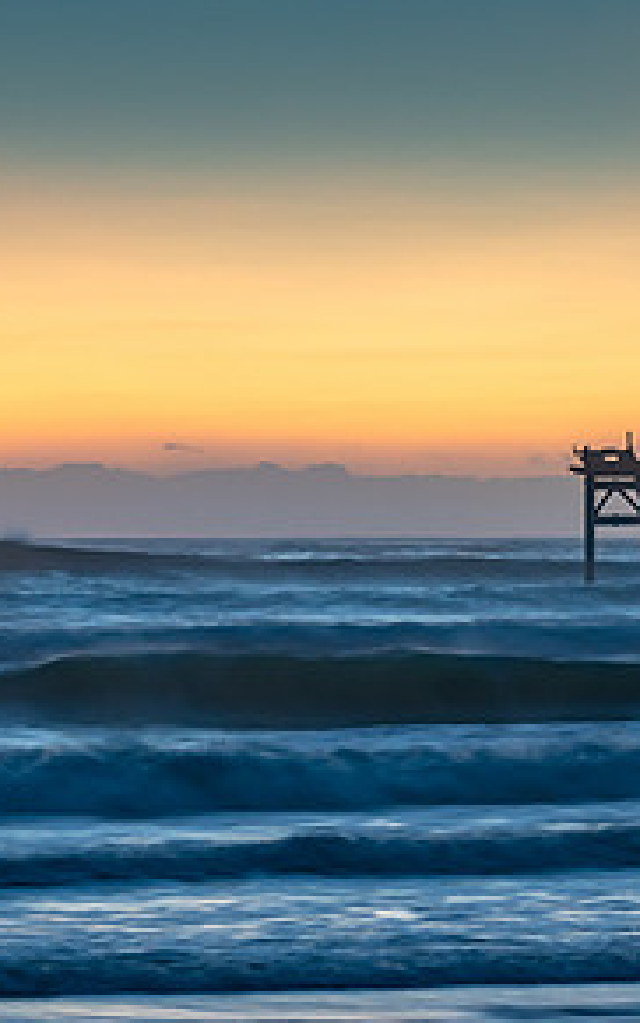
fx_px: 5300
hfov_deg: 6.9
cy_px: 659
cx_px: 352
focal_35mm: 190
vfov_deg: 11.0
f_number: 6.3
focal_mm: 92
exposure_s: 1/1.67
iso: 320
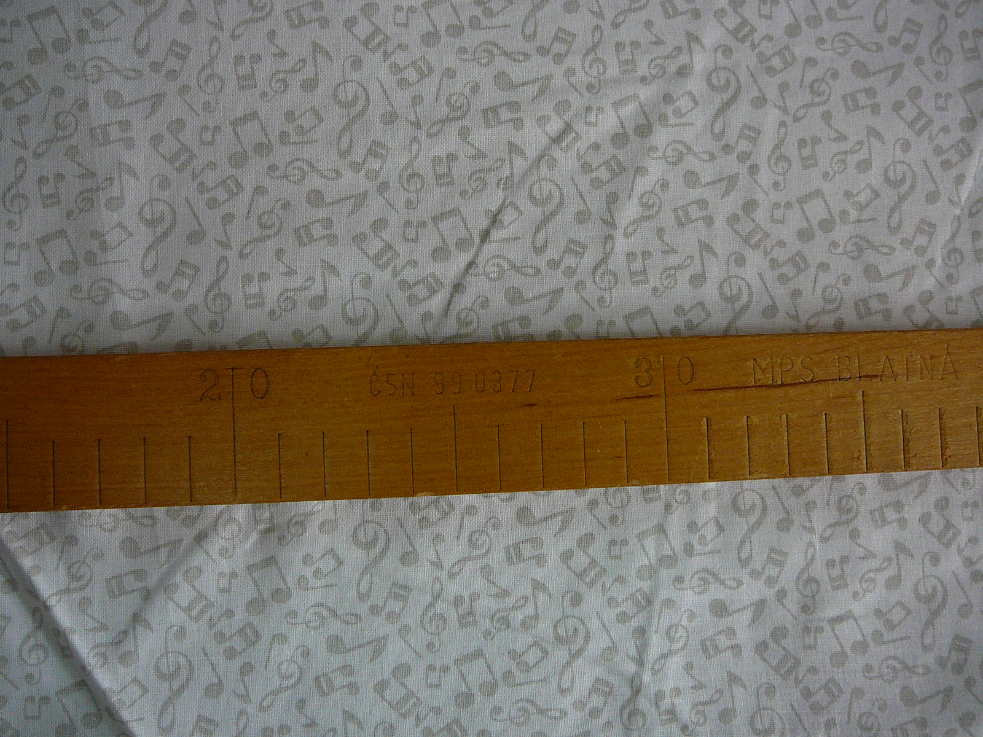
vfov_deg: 40.7
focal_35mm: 35
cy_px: 368
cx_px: 492
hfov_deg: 52.6
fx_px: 994
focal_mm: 5.2
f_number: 2.8
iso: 125
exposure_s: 1/40
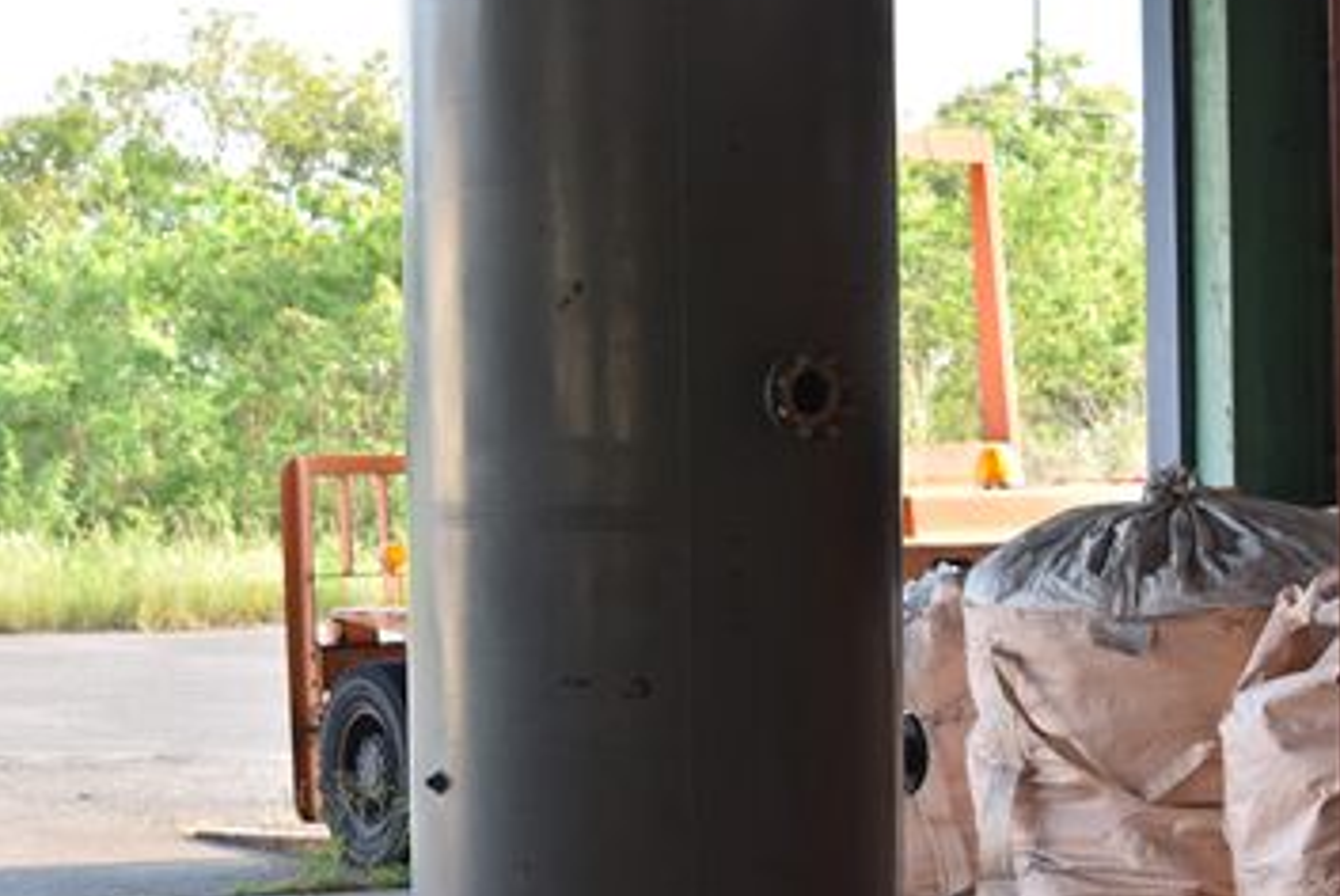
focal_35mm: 117
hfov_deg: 17.5
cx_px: 638
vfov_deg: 11.8
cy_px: 330
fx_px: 4348
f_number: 6.3
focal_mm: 55
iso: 1250
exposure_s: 1/640
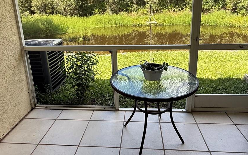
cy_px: 53
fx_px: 189
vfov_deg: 44.0
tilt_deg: -14.2
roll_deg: +1.7
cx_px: 124
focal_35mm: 28
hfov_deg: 66.5
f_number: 2.2
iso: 50
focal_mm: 2.22
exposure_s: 1/281
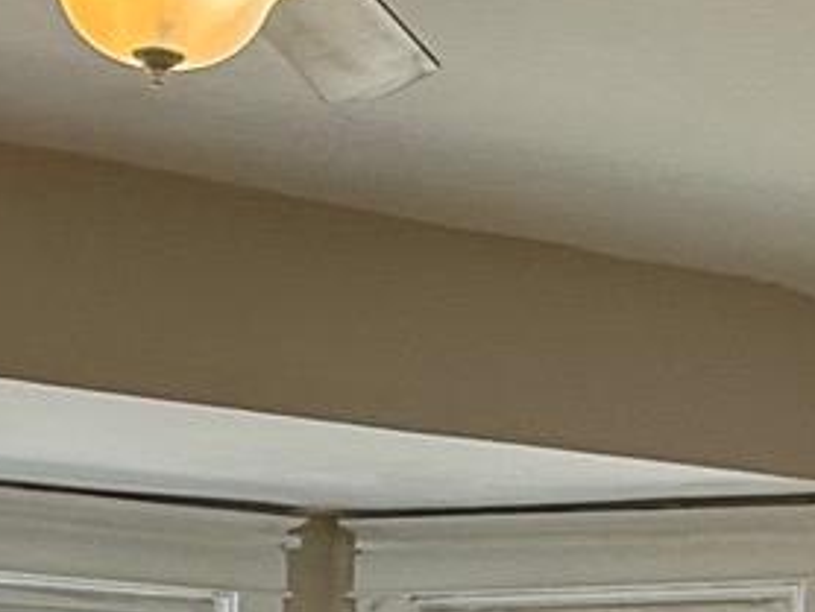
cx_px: 235
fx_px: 2427
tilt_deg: -8.8
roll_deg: -1.1
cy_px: 1294
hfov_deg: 19.0
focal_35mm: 103
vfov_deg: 12.4
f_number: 2.2
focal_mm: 2.22
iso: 64
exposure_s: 1/145
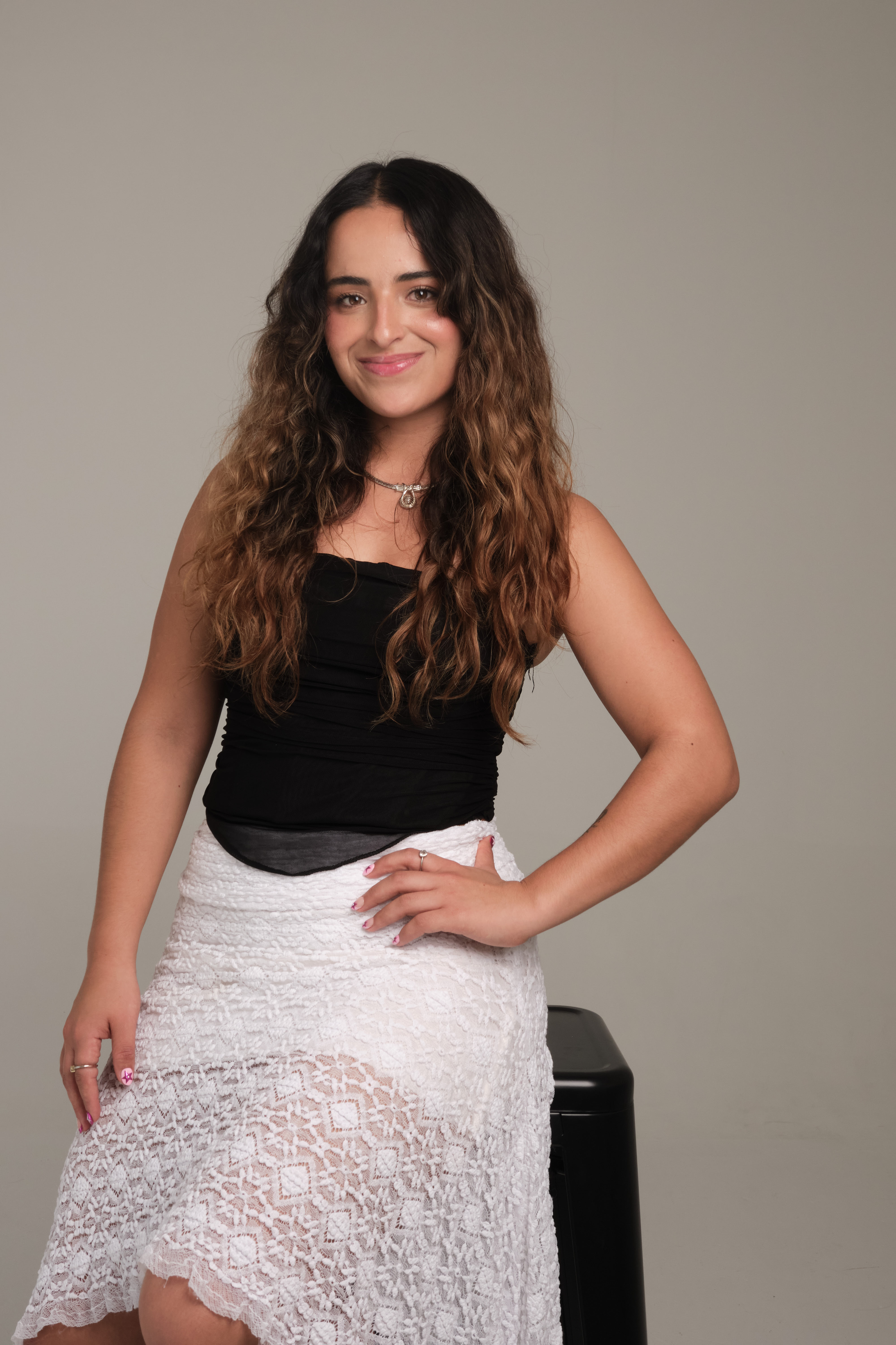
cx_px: 448
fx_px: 1419
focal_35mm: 38
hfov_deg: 35.1
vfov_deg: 50.7
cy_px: 672
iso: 400
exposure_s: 1/125
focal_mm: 25.5
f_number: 9
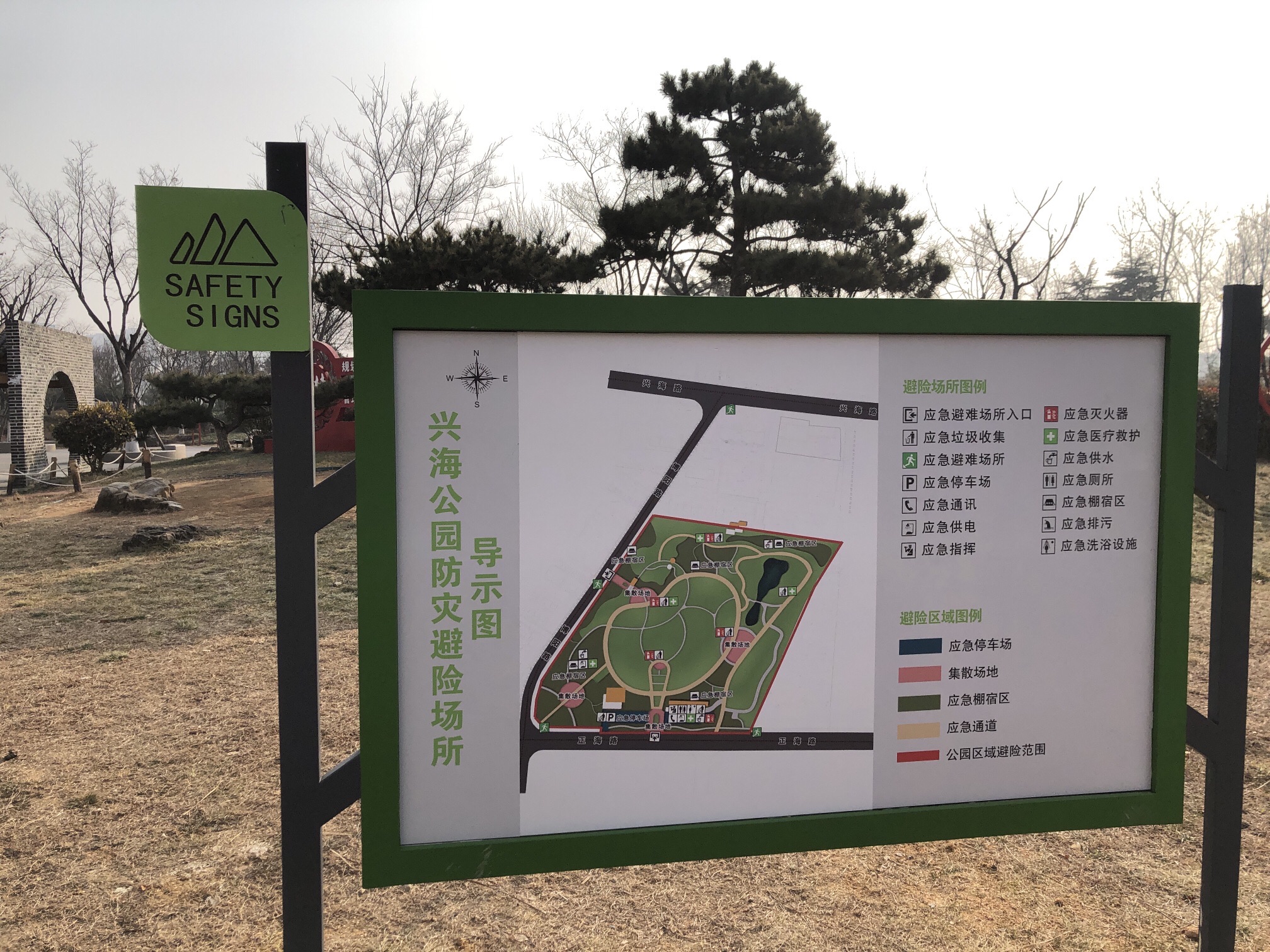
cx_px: 635
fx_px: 1027
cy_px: 476
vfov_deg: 49.7
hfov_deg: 63.4
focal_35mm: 28
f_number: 1.8
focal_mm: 4
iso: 20
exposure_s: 1/2404
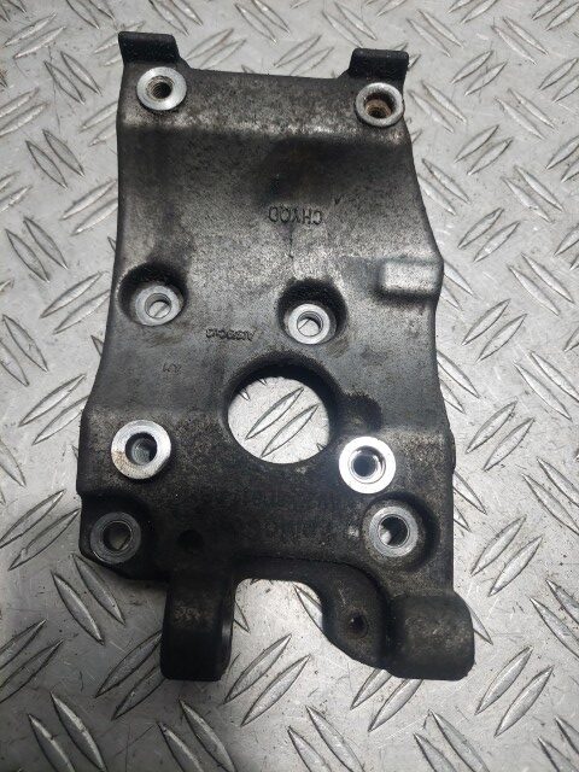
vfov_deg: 69.4
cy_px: 386
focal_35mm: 25
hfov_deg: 54.9
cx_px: 290
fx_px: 558
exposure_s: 1/100
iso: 100
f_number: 1.8
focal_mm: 5.23
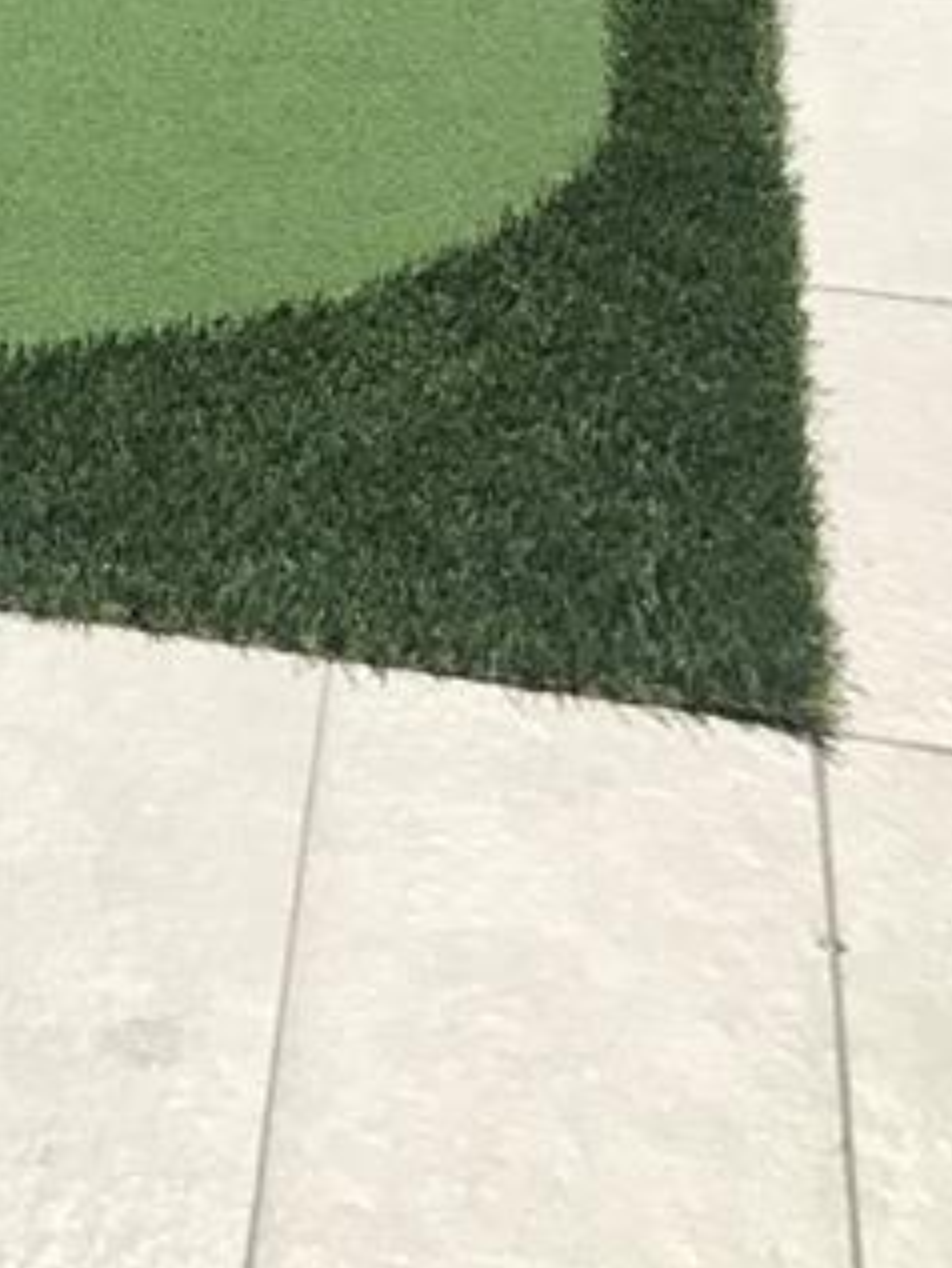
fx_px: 3884
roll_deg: +1.2
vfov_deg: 16.3
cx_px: -480
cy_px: -840
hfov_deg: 13.2
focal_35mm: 106
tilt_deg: -10.8
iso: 20
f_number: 1.8
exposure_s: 1/3425
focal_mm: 3.99
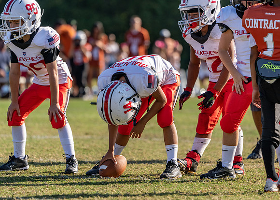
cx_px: 140
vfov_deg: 4.8
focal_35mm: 302
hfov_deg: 6.7
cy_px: 100
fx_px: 2399
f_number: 5.6
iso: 500
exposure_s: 1/1600
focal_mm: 288
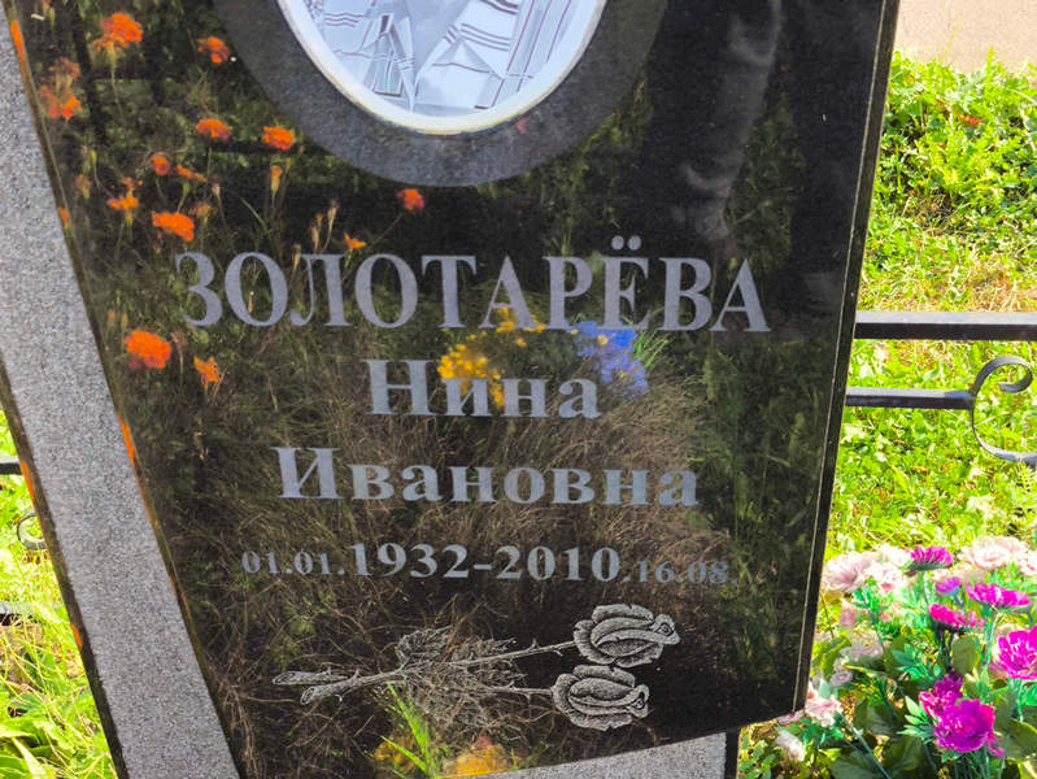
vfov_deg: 29.1
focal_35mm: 50
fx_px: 1499
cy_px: 390
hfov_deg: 38.2
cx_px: 518
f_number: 1.7
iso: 50
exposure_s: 1/215
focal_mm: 4.71
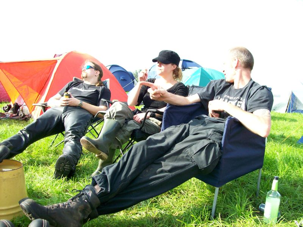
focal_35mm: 36
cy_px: 114
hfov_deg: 51.4
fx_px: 315
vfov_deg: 39.6
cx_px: 152
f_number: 2.7
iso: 80
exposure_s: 1/310
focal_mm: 6
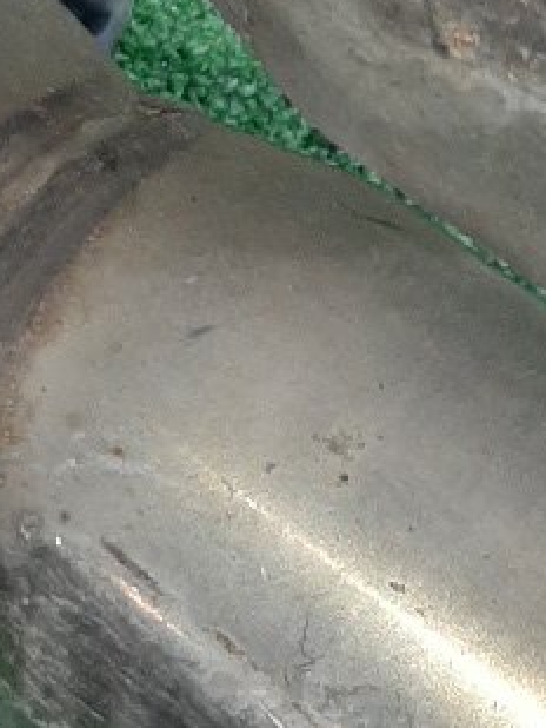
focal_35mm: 121
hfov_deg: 12.2
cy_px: 360
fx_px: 2543
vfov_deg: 16.3
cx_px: 377
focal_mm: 3.93
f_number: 1.7
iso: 160
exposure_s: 1/50
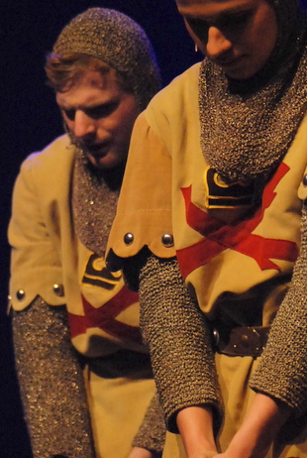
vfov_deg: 8.0
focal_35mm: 257
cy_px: 232
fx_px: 3273
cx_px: 221
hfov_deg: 5.4
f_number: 2.8
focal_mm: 110
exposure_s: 1/320
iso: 1600
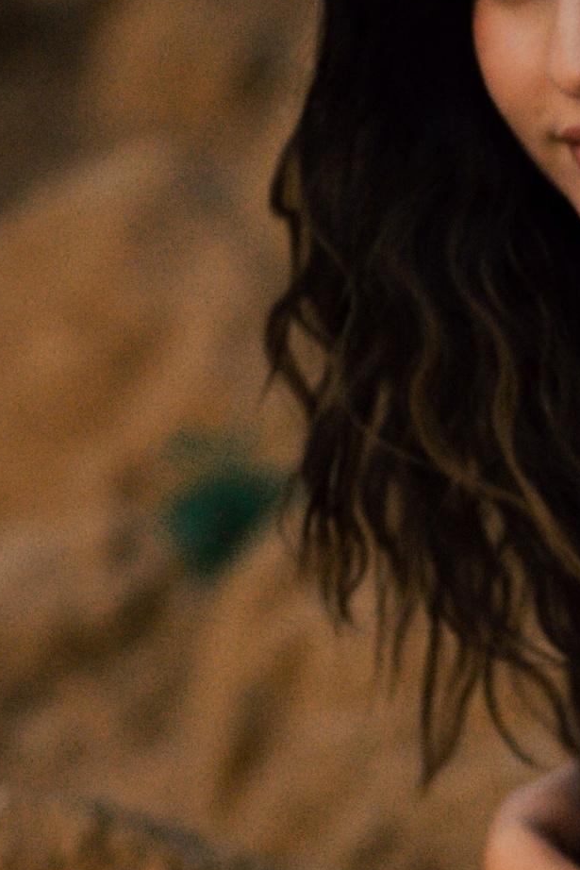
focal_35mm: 208
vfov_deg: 9.9
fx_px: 5024
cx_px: 682
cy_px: 680
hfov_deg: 6.6
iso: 320
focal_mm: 50
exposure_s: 1/125
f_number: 1.8
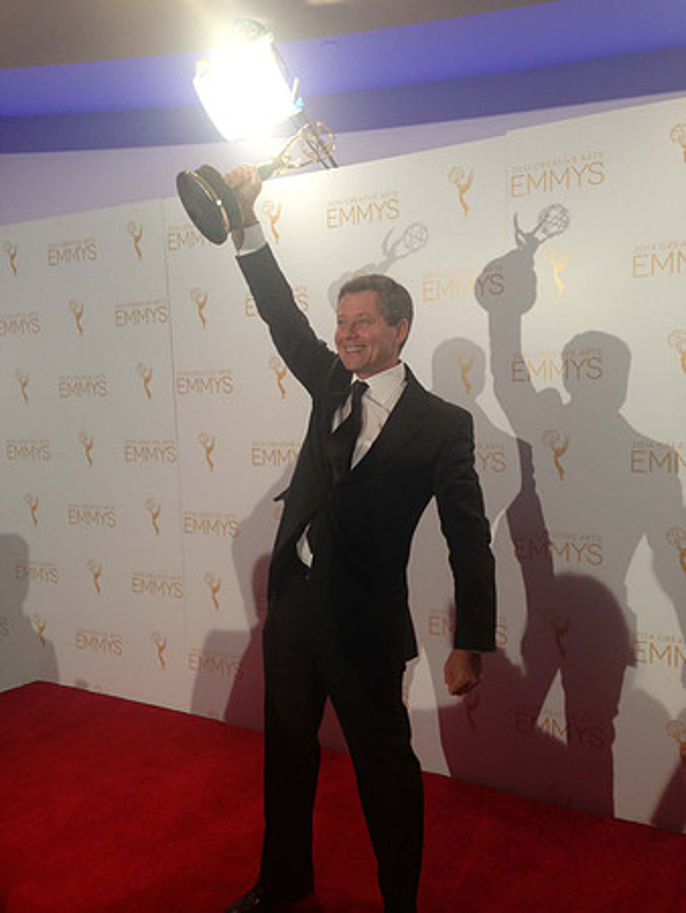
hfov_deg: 43.0
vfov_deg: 55.3
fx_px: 871
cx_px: 343
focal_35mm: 33
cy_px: 456
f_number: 2.4
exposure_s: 1/20
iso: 50
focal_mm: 4.13
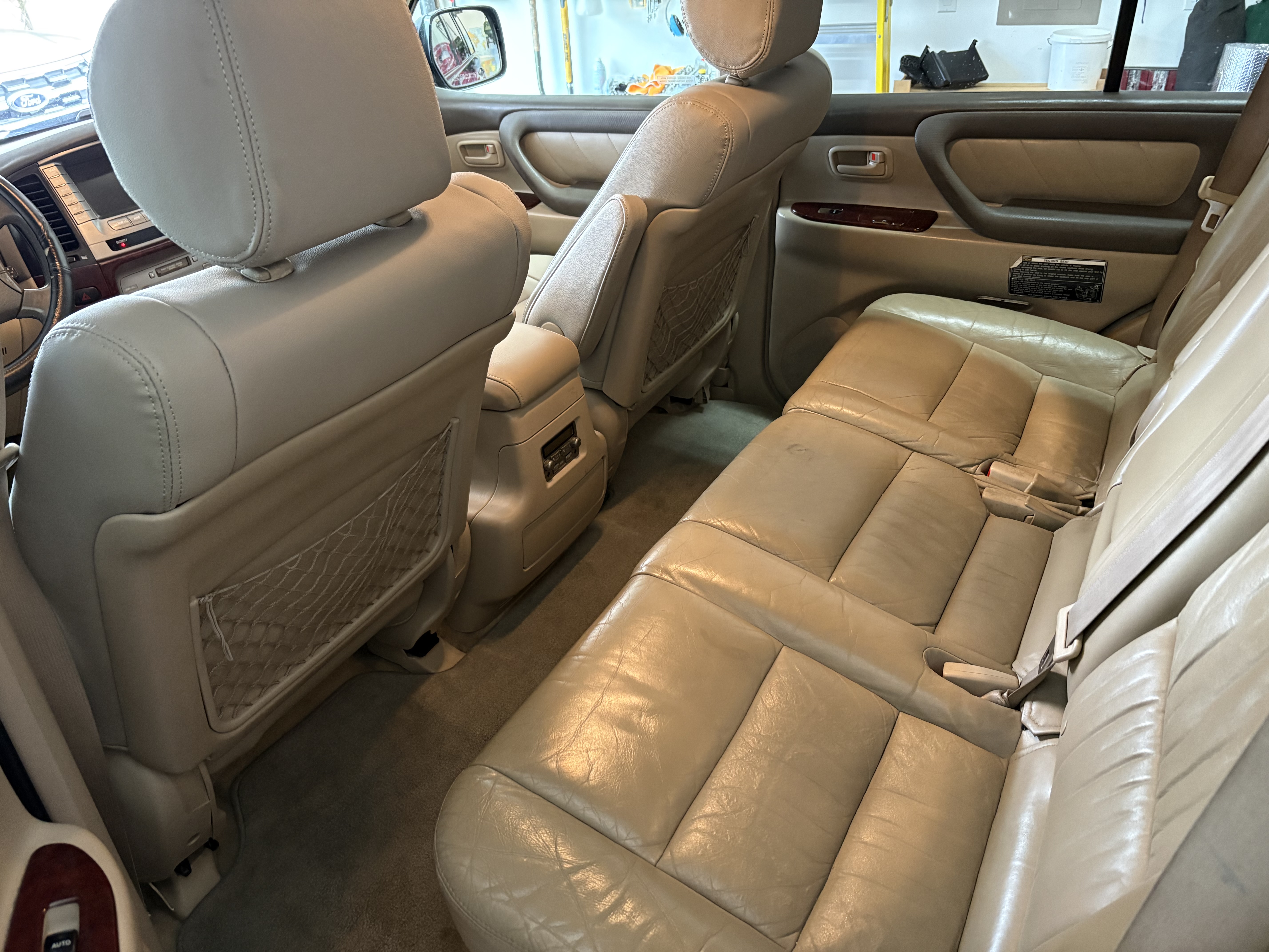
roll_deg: +4.5
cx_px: 634
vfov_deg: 53.1
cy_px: 476
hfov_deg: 67.3
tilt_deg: -30.9
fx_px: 953
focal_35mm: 26
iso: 640
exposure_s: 1/30
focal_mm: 5.96
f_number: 1.6
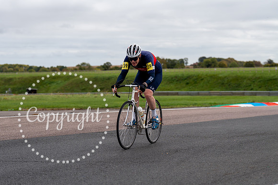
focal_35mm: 87
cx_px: 139
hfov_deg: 23.4
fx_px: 672
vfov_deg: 15.7
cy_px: 92
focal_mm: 87
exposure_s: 1/1000
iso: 125
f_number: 3.5
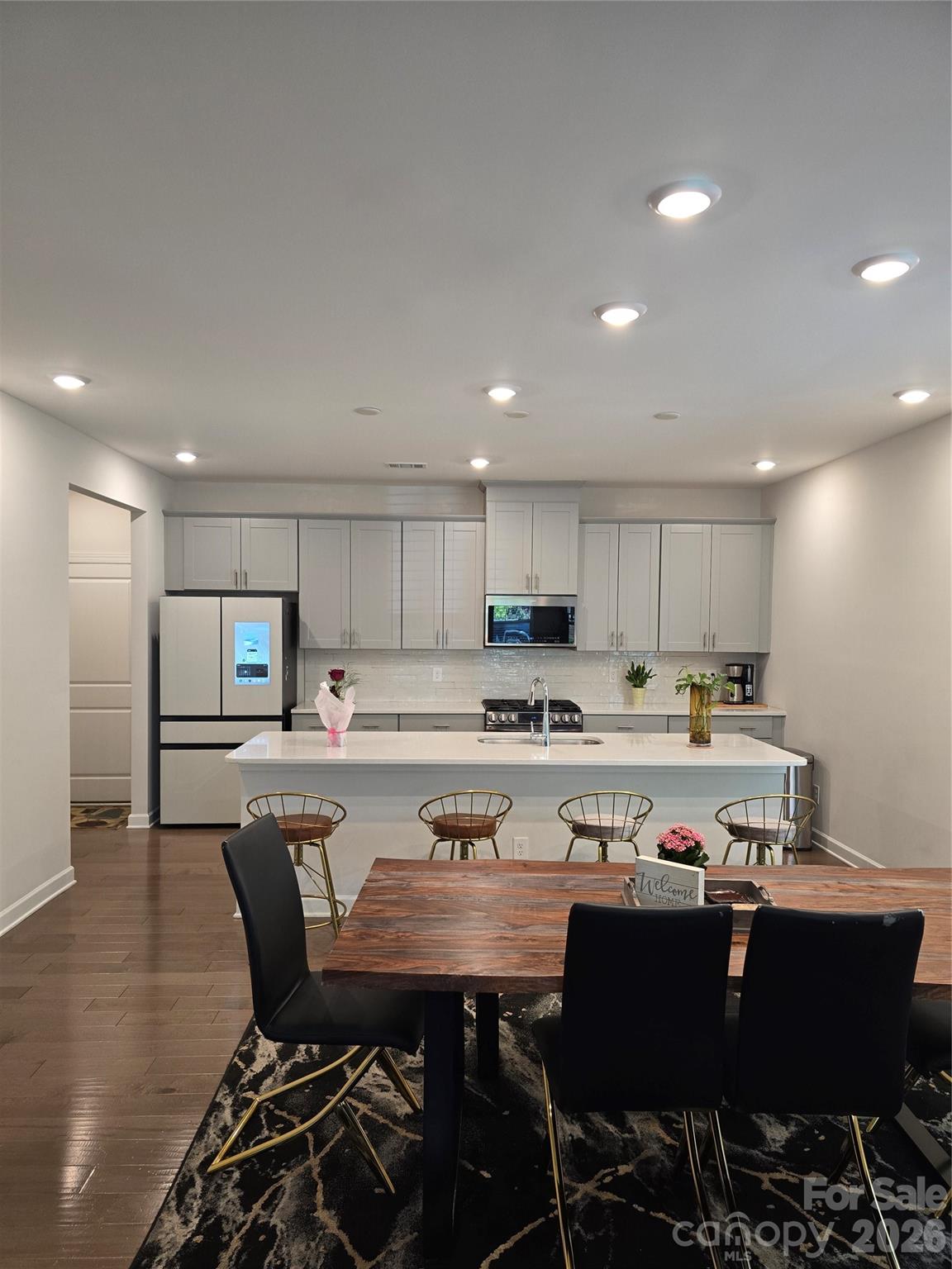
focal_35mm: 23
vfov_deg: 73.9
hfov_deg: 58.9
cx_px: 476
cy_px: 634
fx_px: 843
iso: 200
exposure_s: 1/120
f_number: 1.7
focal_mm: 6.3
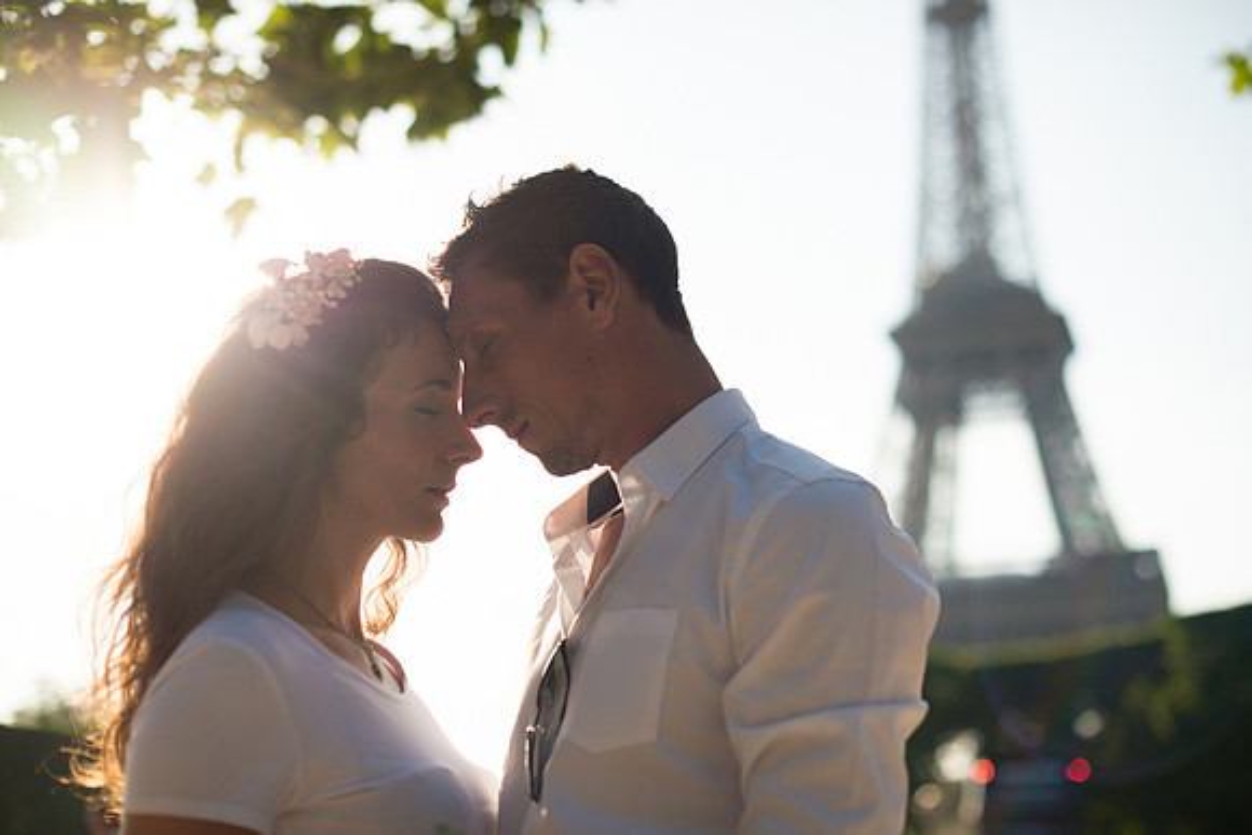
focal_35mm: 50
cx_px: 626
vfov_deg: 27.0
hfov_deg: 39.6
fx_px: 1739
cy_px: 418
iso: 100
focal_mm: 50
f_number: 2.2
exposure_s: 1/8000
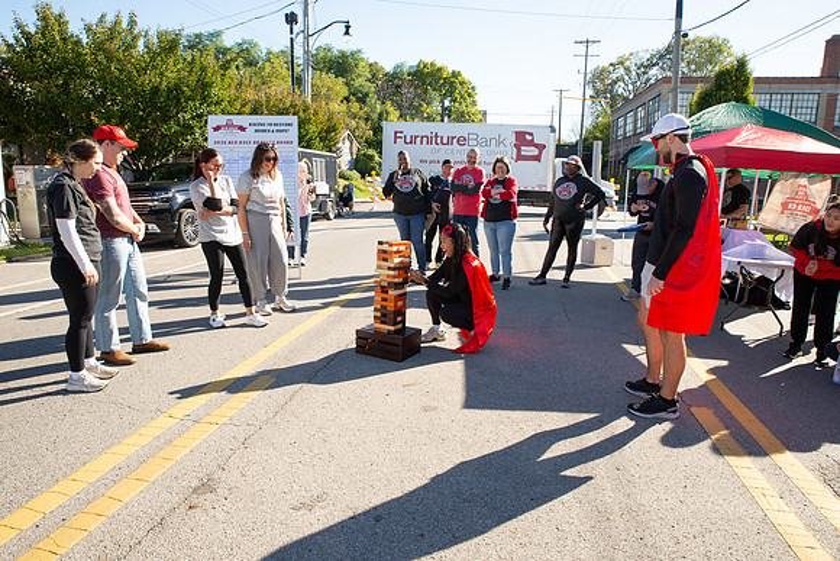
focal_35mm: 24
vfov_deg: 53.2
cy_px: 280
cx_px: 420
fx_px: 560
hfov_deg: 73.7
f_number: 10
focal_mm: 24
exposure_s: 1/200
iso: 400
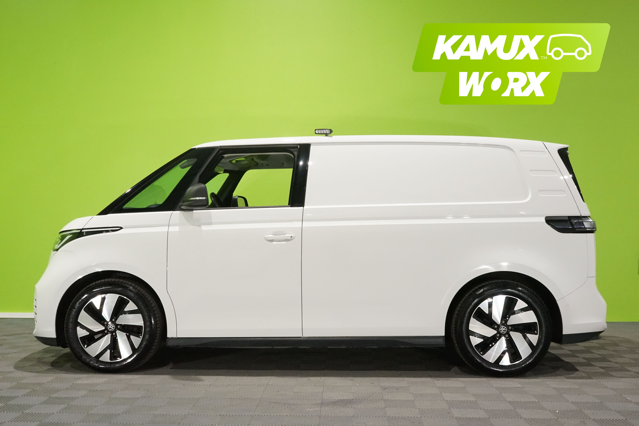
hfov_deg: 50.7
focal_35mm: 38
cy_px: 213
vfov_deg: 35.1
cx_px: 320
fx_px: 674
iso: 6400
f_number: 14
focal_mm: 38
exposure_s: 1/50
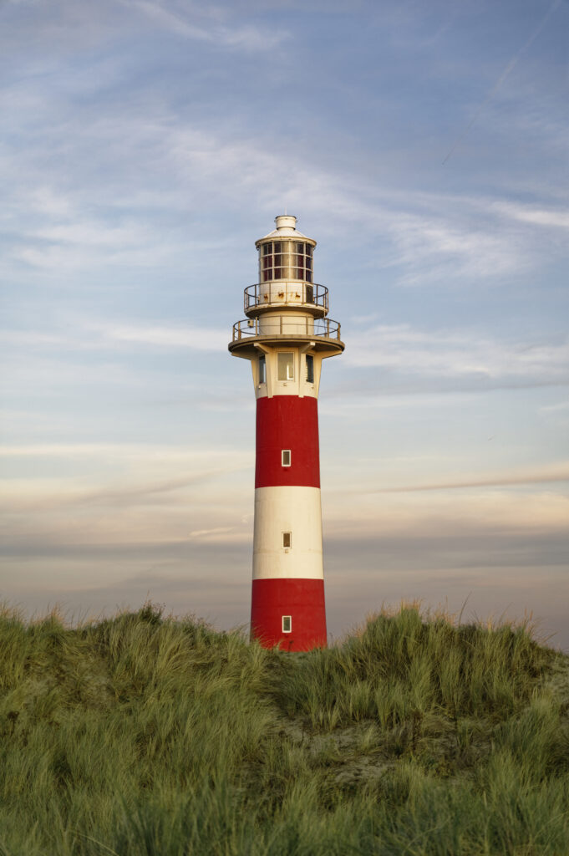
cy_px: 428
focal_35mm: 70
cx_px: 284
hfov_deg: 19.4
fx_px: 1662
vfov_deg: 28.9
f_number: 4
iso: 100
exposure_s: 1/50
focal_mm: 70
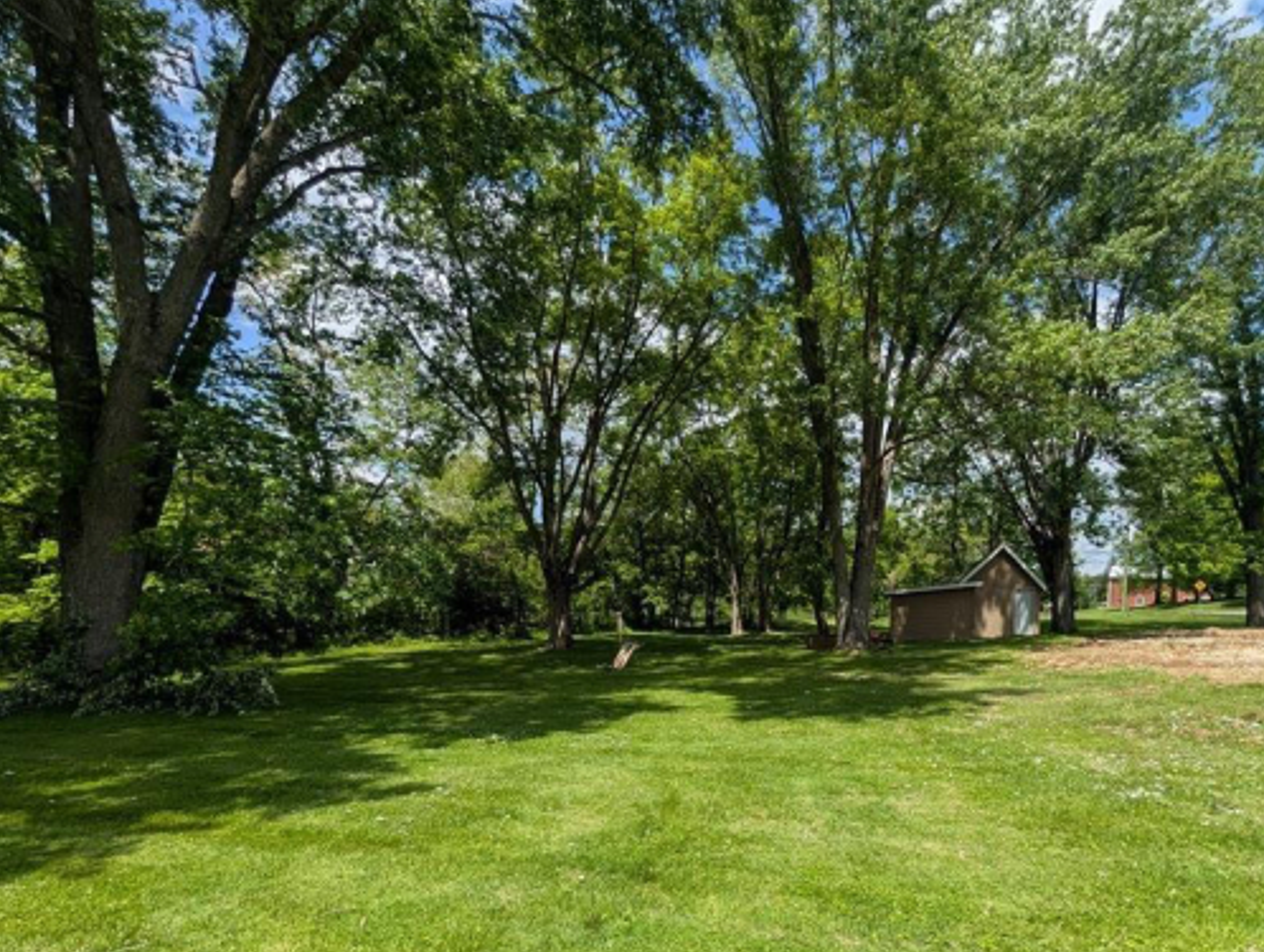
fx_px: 585
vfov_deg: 76.8
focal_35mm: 16
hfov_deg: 94.0
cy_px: 597
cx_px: 708
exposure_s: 1/2342
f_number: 1.7
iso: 47
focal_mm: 2.02
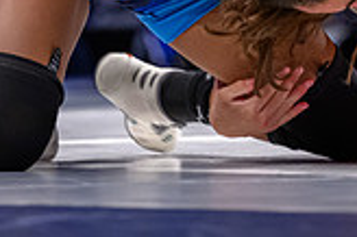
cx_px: 306
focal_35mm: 611
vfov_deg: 2.2
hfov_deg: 3.4
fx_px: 6053
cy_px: -238
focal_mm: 135
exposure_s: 1/800
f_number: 2.8
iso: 3600
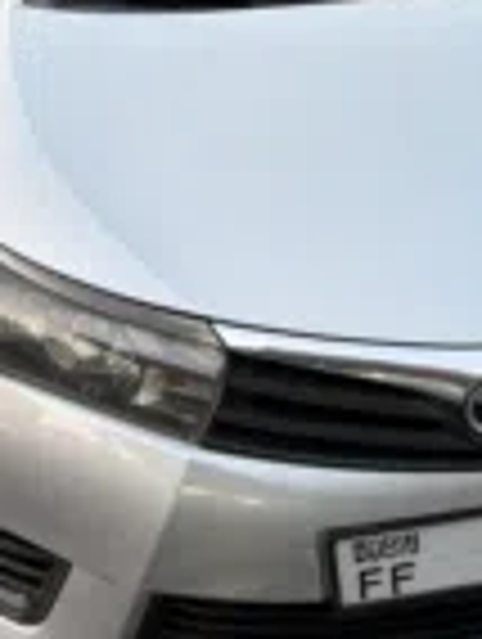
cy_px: 171
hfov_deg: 19.5
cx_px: 514
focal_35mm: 73
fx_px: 1351
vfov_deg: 26.3
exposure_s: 1/121
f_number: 1.6
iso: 80
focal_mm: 5.96
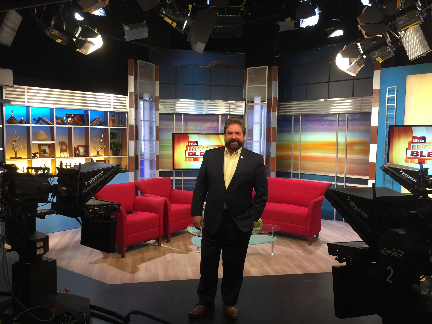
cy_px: 162
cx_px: 216
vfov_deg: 48.2
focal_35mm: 29
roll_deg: +0.0
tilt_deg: -4.6
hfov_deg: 61.7
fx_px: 362
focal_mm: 4.15
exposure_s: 1/30
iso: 64
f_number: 2.2
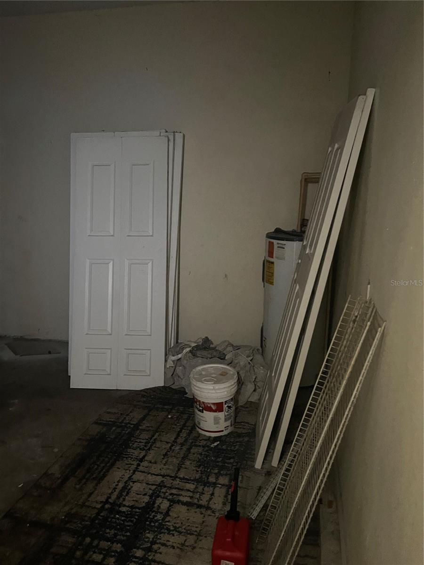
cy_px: 282
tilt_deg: -14.3
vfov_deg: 67.3
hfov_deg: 53.1
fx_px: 425
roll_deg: -0.5
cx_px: 212
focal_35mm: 26
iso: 1000
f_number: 1.6
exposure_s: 1/30
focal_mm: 5.1
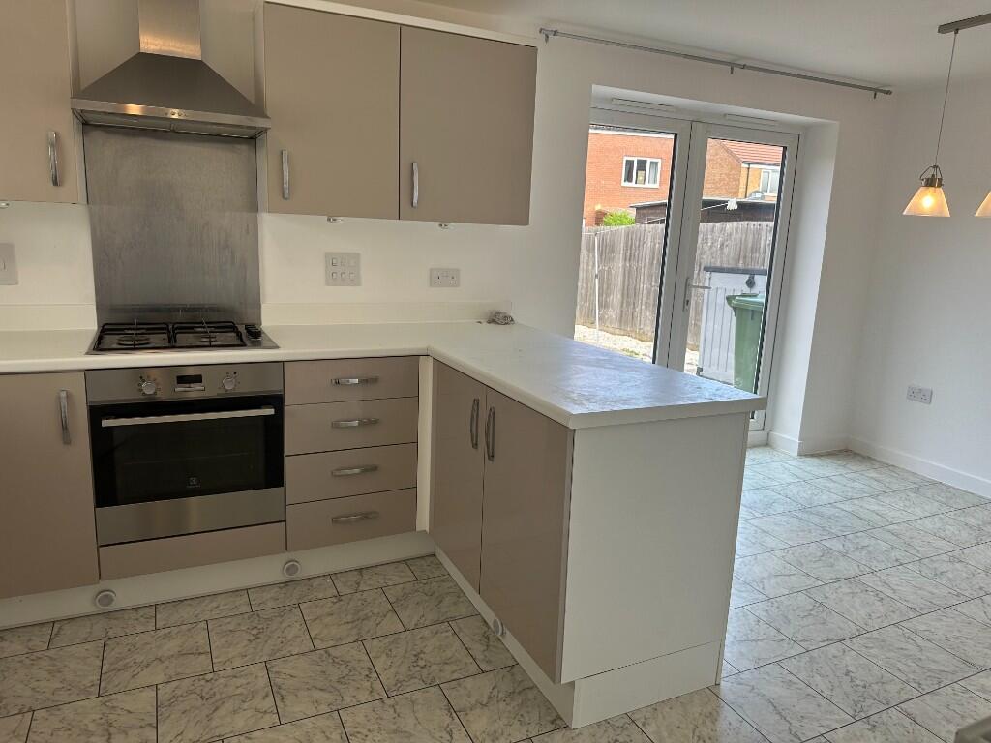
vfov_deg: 56.8
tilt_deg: -11.3
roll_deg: -2.5
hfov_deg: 71.6
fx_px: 687
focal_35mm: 24
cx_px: 496
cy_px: 372
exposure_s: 1/197
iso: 64
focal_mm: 6.86
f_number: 1.78
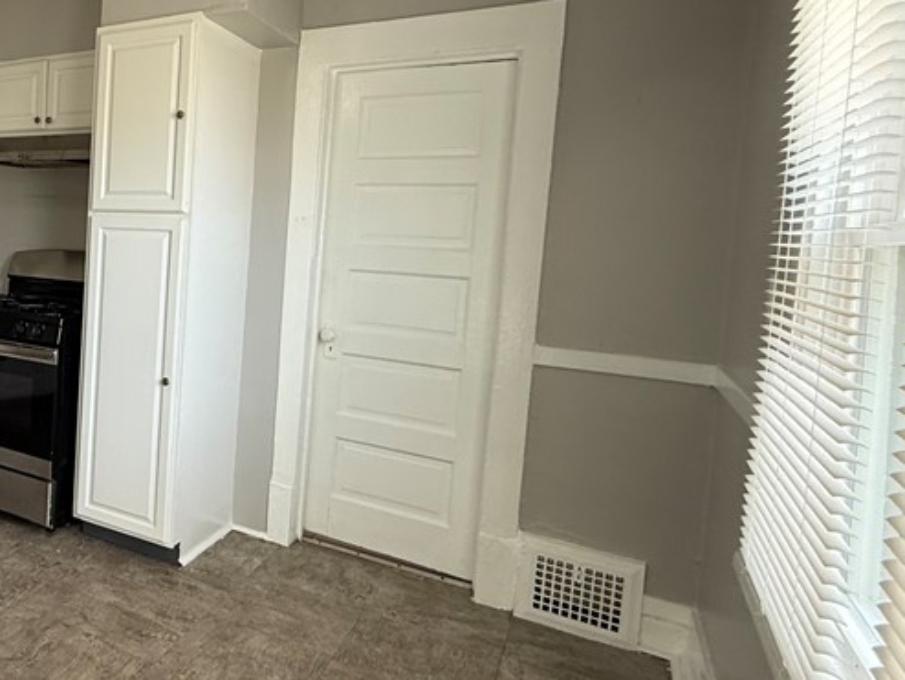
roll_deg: -3.2
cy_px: 258
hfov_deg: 50.6
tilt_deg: -2.3
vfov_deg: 47.9
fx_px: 759
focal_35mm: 29
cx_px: 13
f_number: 2.2
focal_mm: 2.22
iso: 160
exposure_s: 1/99
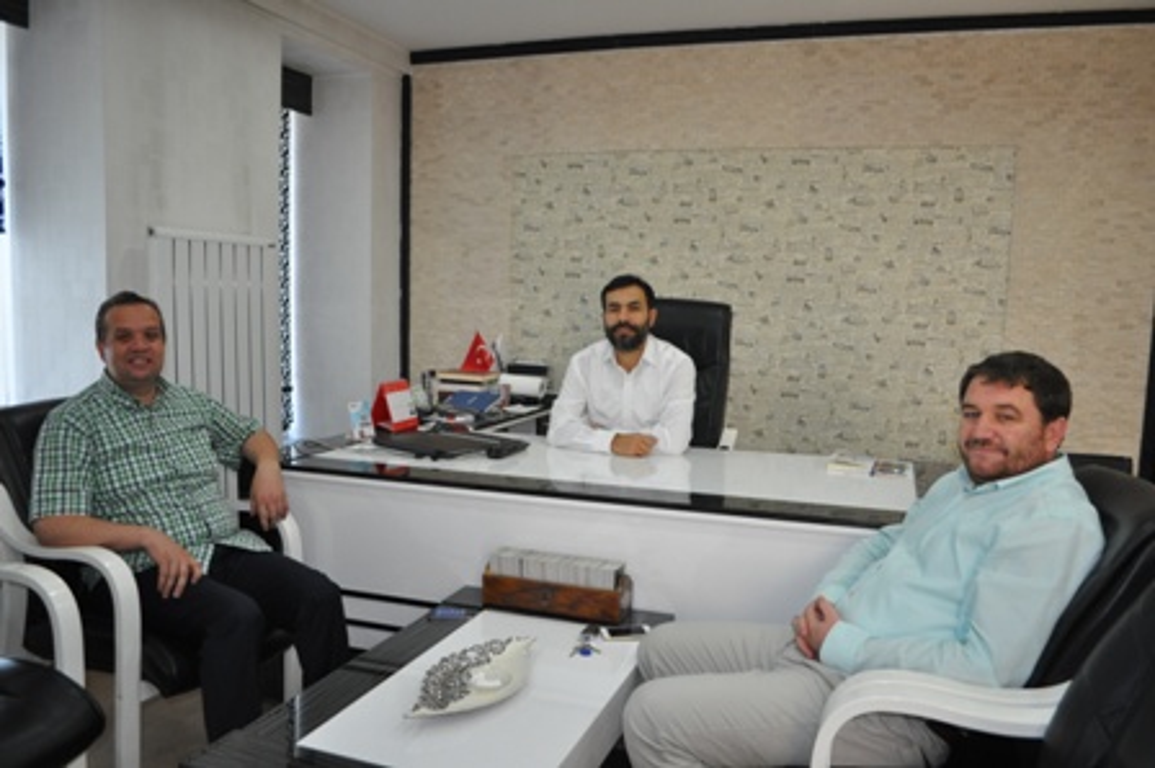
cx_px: 578
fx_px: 866
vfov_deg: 47.9
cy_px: 384
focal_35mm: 27
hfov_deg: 67.4
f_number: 3.5
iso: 800
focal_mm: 18
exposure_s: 1/80
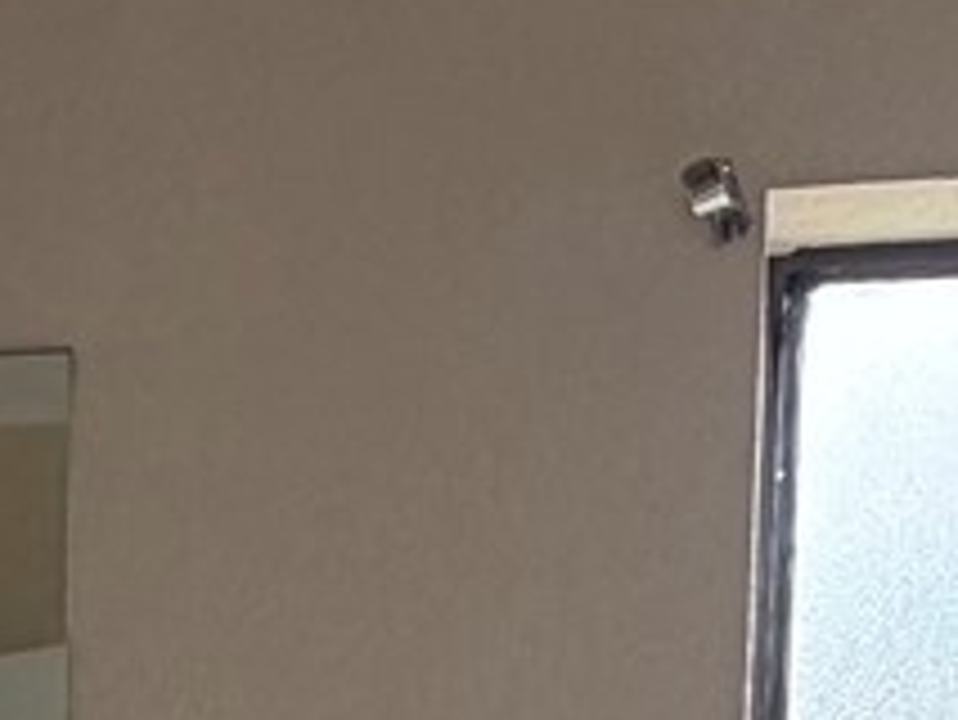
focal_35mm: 105
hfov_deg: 18.5
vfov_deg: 11.9
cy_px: 1629
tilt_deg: -8.8
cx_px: 171
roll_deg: +0.5
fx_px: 2908
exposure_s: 1/121
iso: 160
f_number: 2.2
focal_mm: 2.22
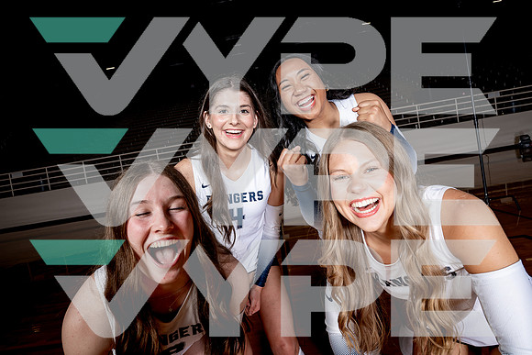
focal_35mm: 24
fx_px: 355
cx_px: 266
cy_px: 178
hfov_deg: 73.7
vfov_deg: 53.2
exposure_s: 1/250
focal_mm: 24
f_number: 8
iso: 100
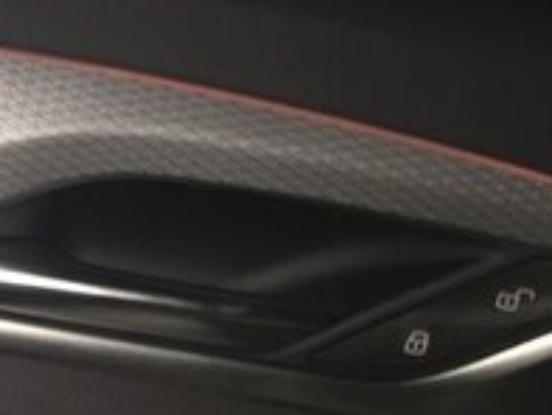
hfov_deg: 17.7
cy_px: 529
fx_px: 1548
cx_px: -322
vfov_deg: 14.6
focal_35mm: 97
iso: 50
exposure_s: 1/17
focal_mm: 4.15
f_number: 2.2
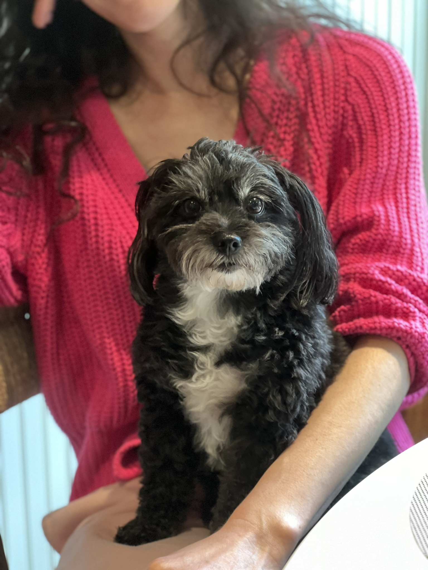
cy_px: 285
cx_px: 214
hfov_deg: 19.1
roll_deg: +1.0
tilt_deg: -13.0
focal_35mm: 77
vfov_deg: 25.3
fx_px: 1269
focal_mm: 9
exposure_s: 1/17
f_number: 2.8
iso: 400
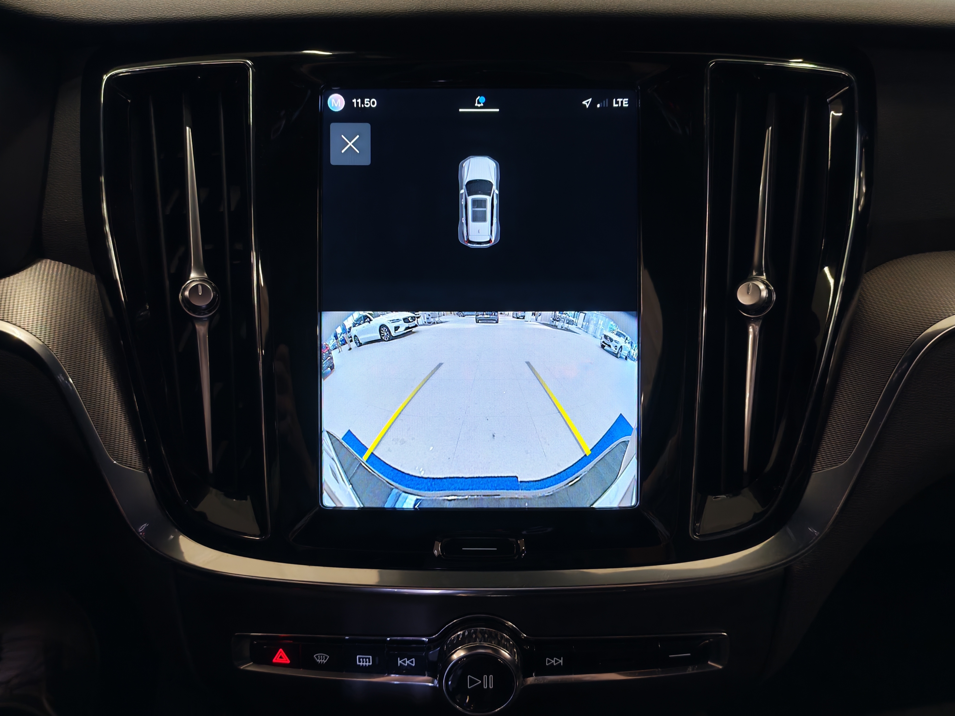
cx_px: 478
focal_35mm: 32
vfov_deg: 44.2
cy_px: 358
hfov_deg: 56.8
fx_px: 883
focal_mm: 6.12
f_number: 1.9
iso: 250
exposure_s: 1/100
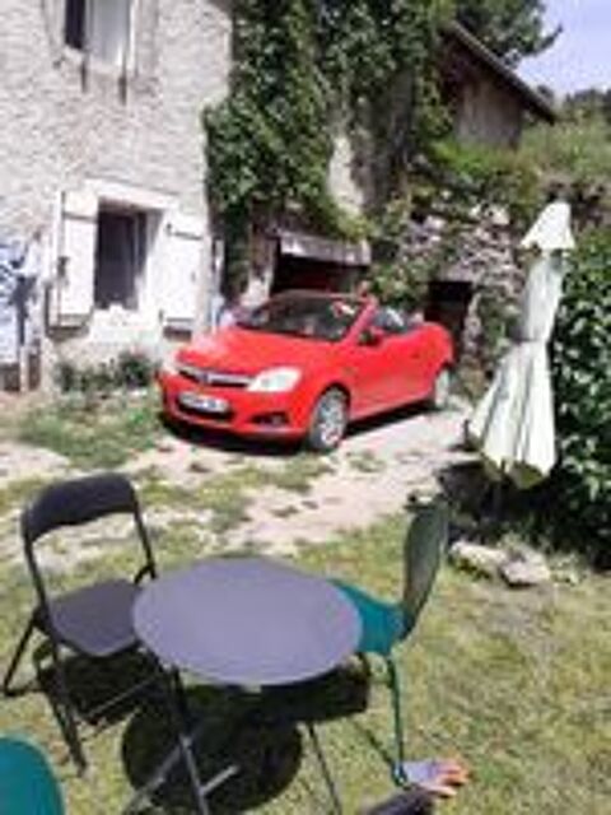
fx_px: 635
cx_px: 306
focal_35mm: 27
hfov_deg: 51.4
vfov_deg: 65.3
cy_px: 408
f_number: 1.9
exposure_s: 1/1520
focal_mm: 3.6
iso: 40
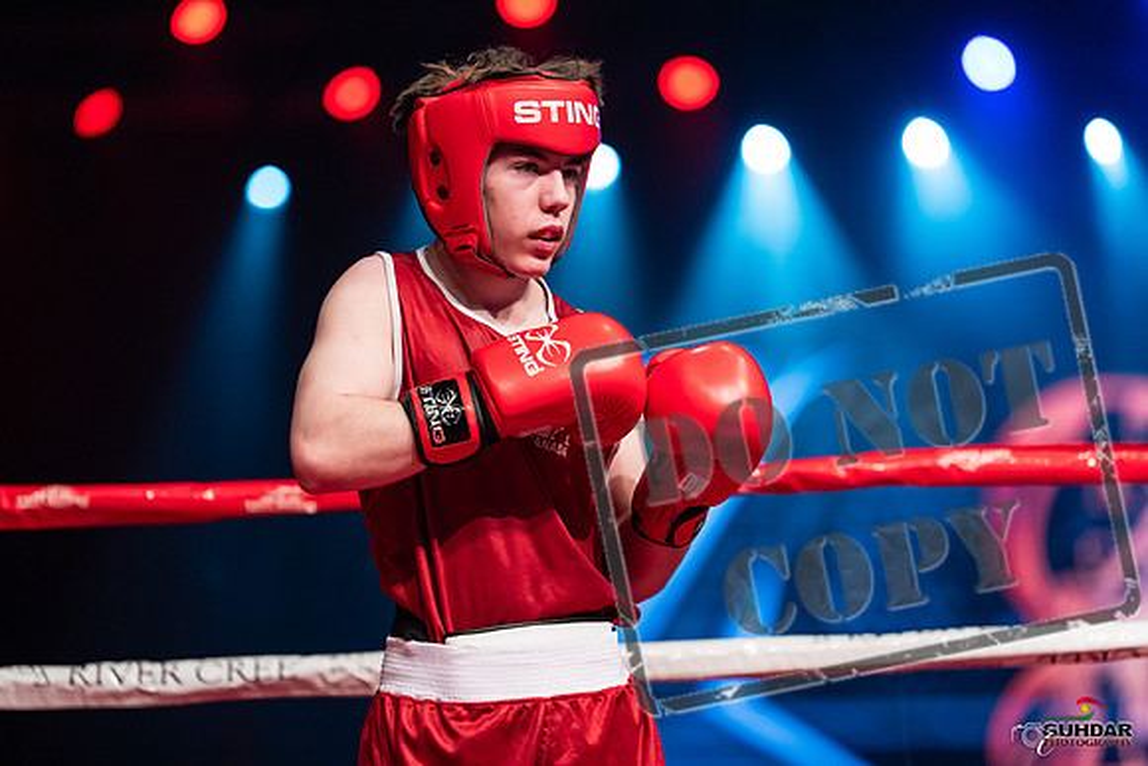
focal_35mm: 150
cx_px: 574
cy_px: 383
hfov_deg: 13.7
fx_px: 4784
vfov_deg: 9.2
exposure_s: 1/1000
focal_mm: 150
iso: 3200
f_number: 2.5
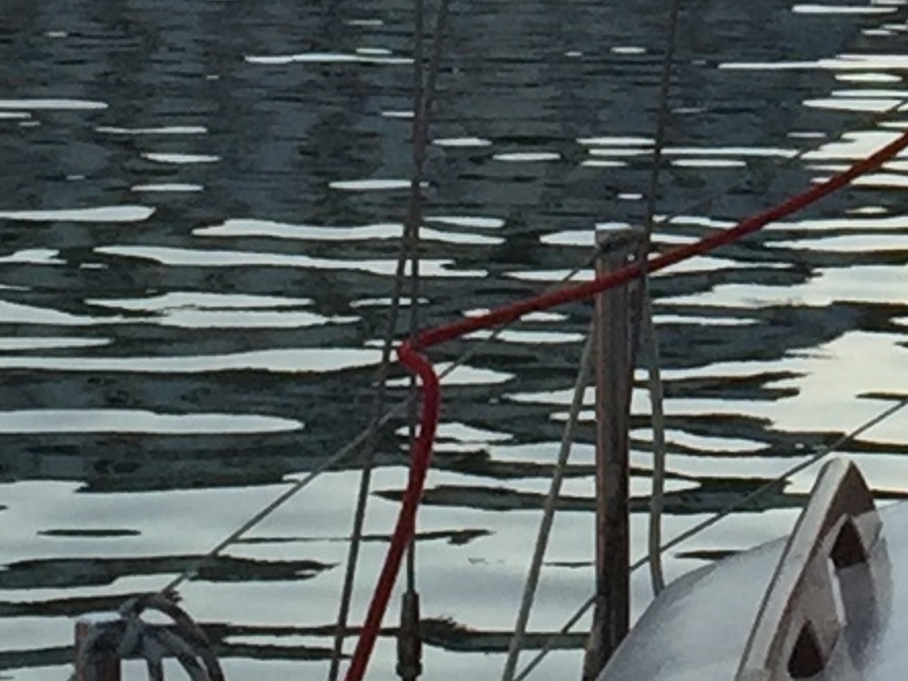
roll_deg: -1.6
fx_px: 5587
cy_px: -605
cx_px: 1299
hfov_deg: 9.1
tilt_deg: +3.4
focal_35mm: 213
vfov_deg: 6.8
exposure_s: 1/1130
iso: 32
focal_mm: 4.15
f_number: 2.2
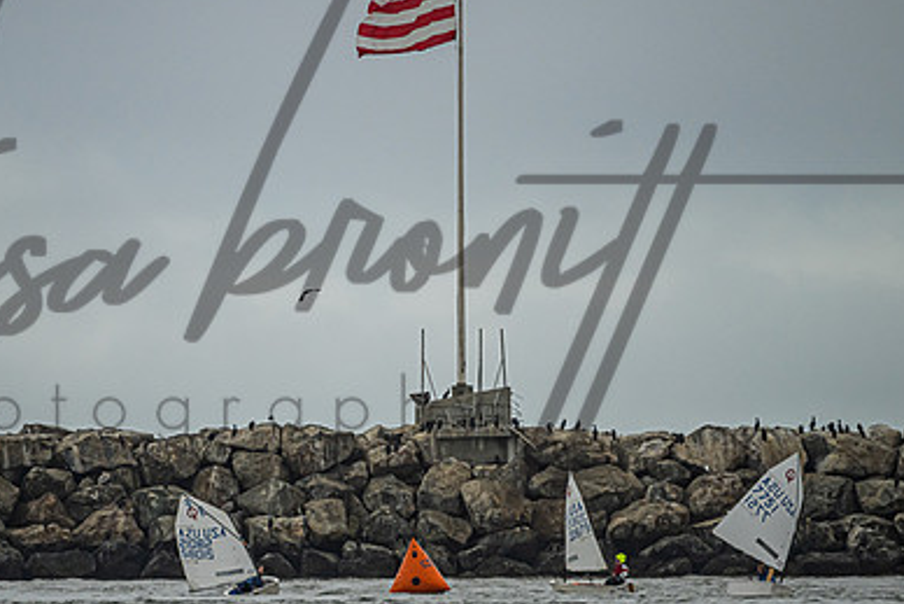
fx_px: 18990
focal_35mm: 756
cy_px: 353
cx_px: 331
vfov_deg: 1.8
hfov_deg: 2.7
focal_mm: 400
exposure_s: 1/4000
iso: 320
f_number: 5.6
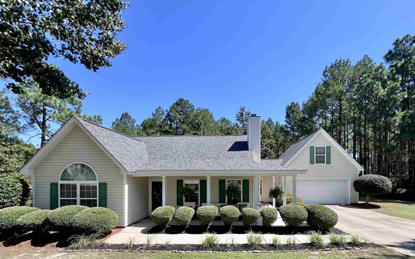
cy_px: 179
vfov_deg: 68.6
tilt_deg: -1.4
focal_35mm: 16
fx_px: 181
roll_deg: +0.1
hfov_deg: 97.5
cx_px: 229
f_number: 1.8
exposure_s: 1/803
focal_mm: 1.57
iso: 32
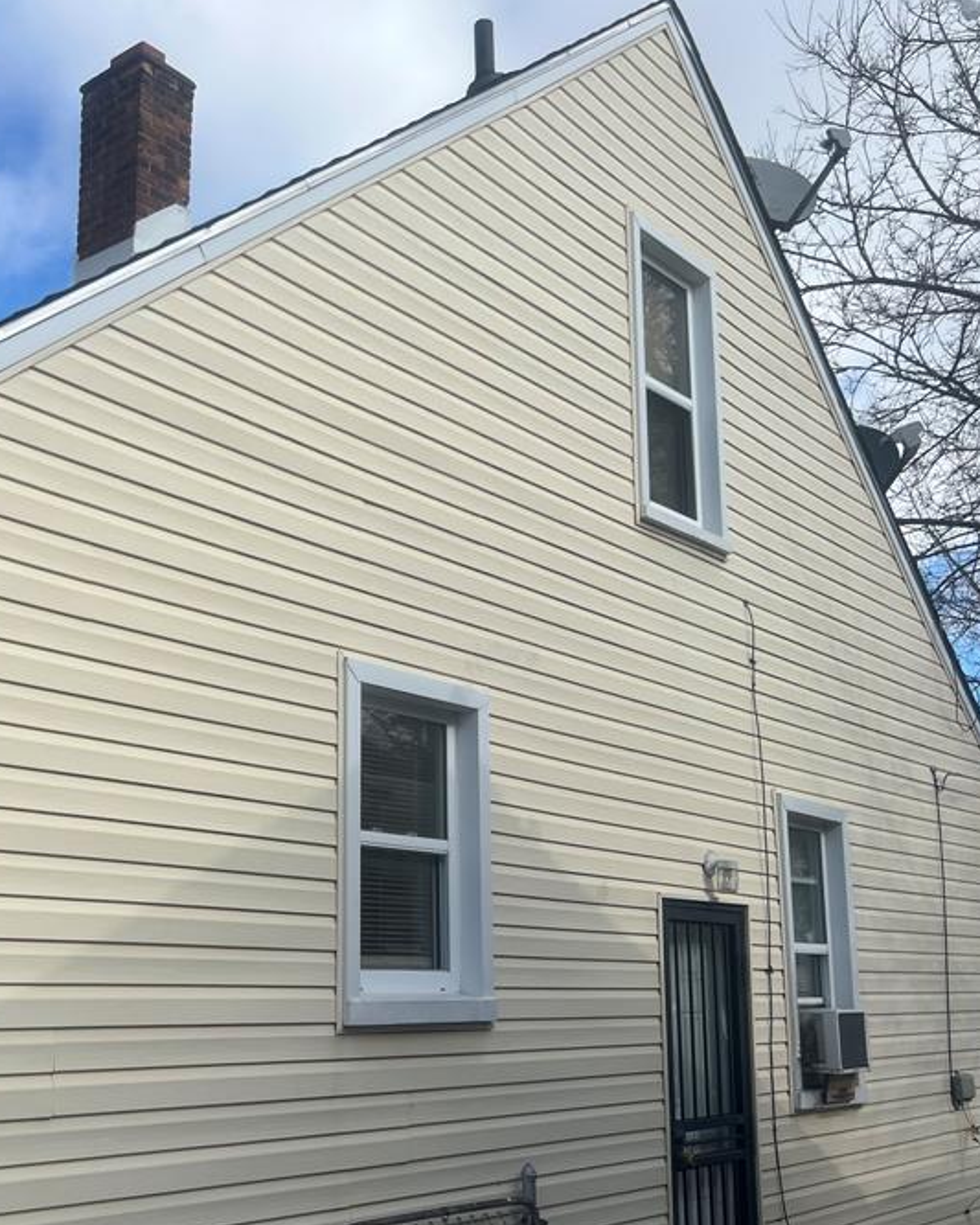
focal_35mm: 39
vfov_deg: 46.8
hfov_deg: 37.3
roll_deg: -0.3
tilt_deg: +8.0
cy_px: 671
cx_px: 241
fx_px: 1414
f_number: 1.5
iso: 50
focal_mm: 5.7
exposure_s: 1/4630
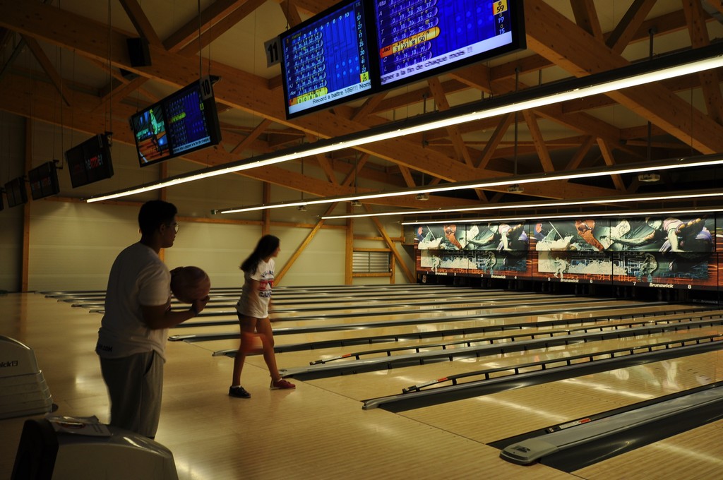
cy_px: 240
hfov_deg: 62.0
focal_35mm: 30
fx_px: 602
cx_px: 362
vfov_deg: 43.5
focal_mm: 20
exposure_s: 1/10
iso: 200
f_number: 5.6
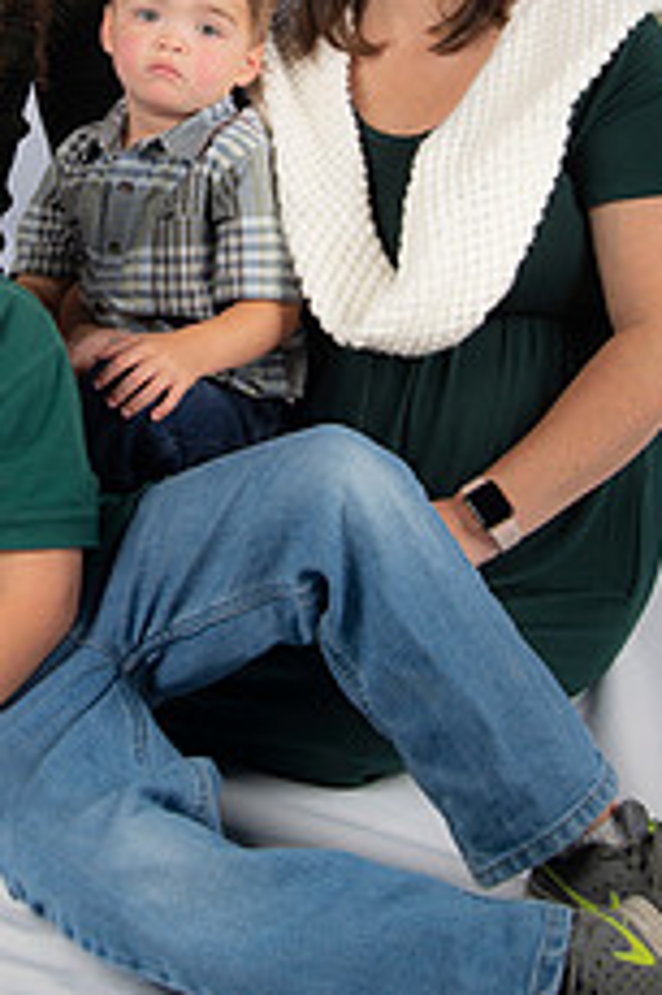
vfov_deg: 23.0
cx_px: 128
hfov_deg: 15.8
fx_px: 2376
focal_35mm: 86
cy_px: 95
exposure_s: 1/200
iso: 100
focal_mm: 44
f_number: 5.6
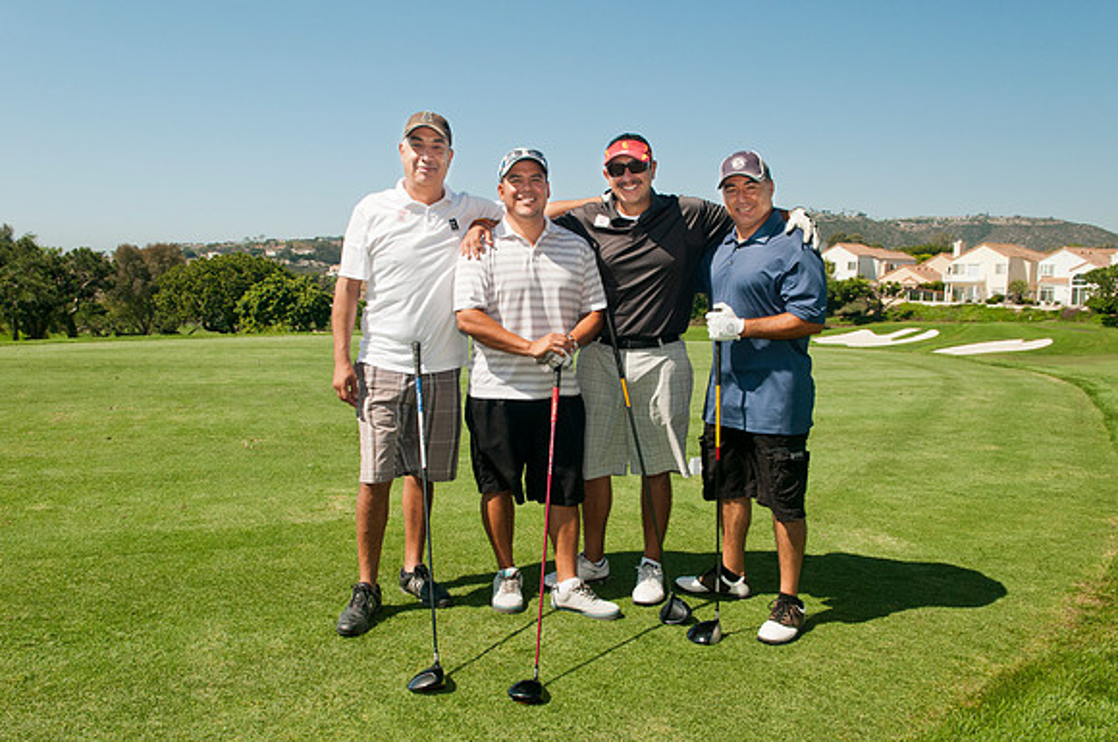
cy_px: 371
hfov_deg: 64.6
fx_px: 884
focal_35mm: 28
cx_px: 559
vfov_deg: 45.5
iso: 400
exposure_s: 1/320
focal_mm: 19
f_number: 9
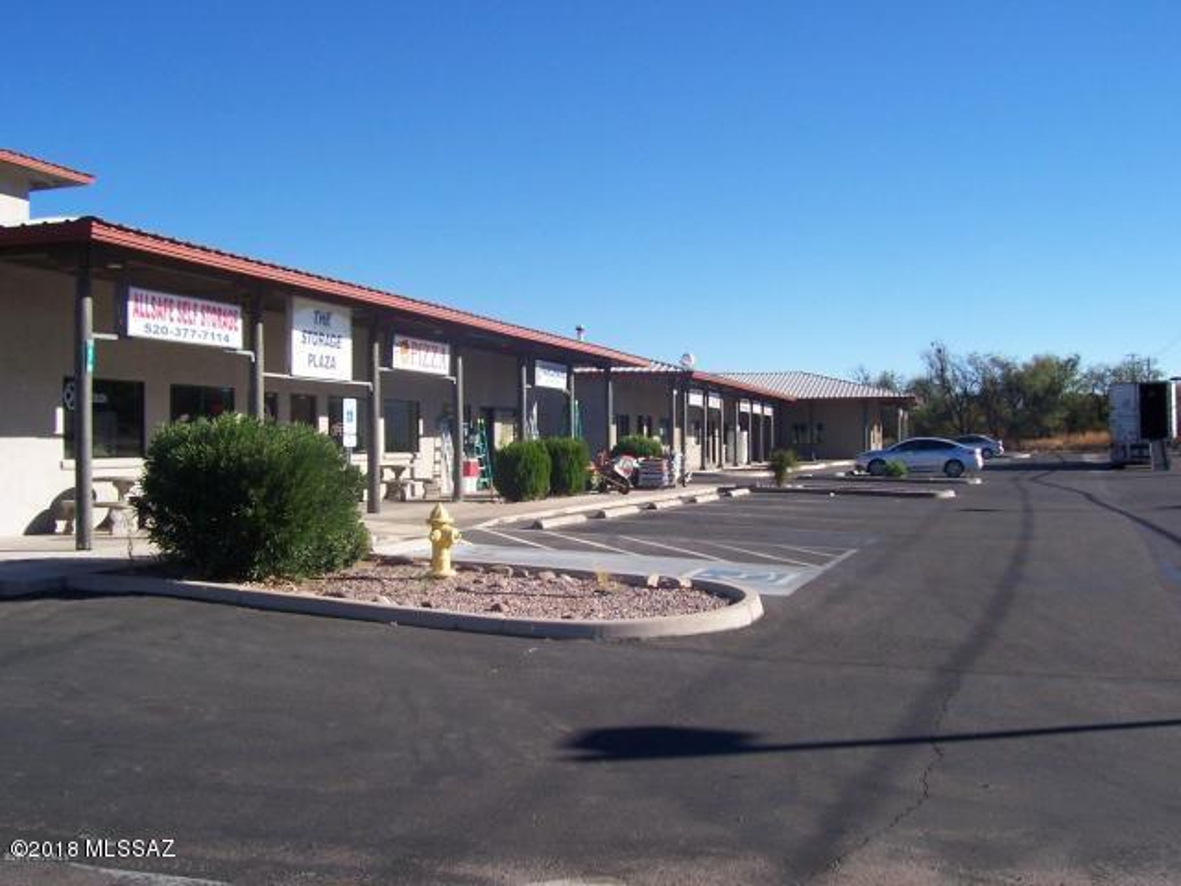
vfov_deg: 41.8
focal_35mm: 34
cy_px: 443
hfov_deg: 54.0
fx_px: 1160
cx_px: 590
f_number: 5.6
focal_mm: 5.6
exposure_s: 1/350
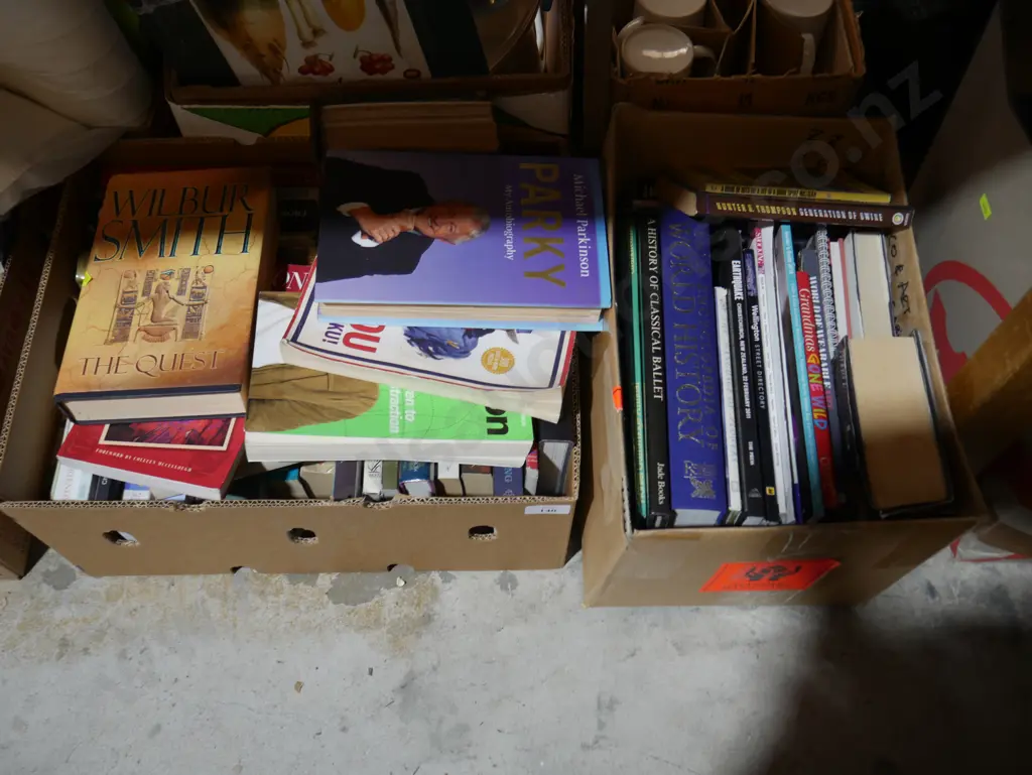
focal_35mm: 32
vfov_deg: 44.2
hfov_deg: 56.8
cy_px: 388
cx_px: 516
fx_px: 954
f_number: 3.6
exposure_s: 1/60
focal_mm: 16
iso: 250
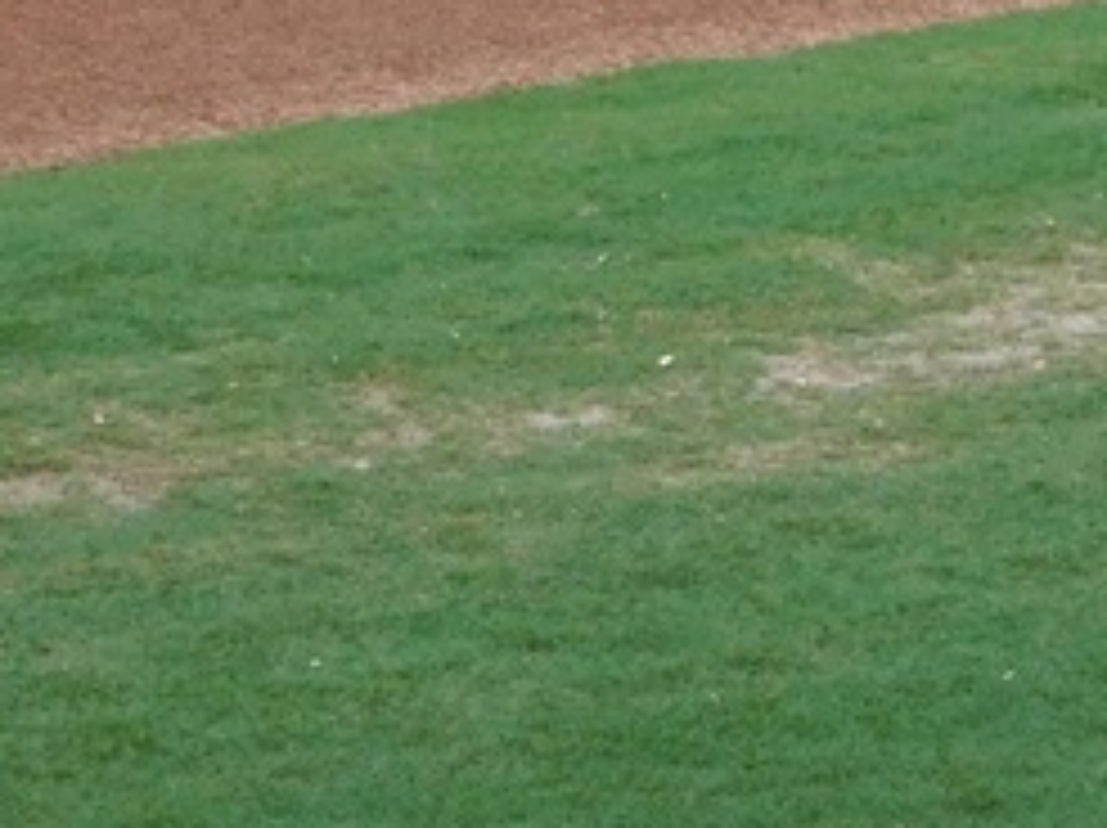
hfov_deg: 5.4
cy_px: 243
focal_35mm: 366
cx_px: 1696
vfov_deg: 4.1
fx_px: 11693
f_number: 4.7
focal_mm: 16.1
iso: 125
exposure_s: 1/500
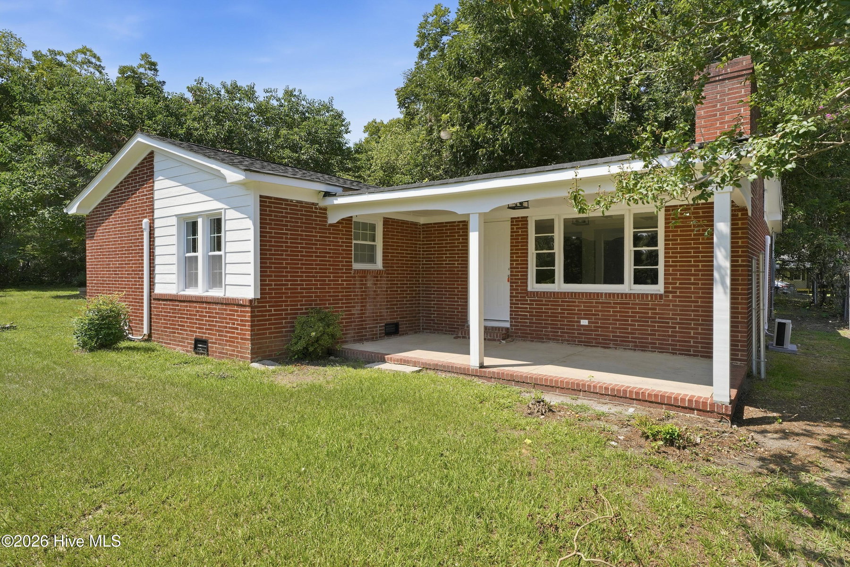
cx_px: 425
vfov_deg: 60.9
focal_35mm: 20
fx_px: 482
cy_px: 284
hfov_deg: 82.9
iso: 400
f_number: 8
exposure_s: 1/400
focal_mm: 20.4
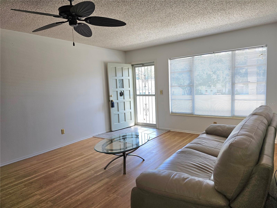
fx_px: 184
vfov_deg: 58.9
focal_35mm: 23
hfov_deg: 73.9
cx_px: 138
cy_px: 104
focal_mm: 6.3
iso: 20
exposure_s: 1/60.2
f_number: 1.7
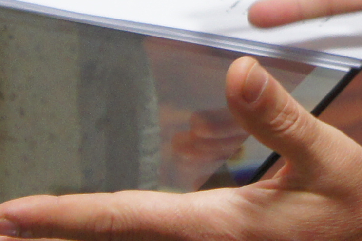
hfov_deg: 7.4
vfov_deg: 4.8
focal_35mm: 278
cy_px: -294
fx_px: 2795
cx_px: 400
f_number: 4.5
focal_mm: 30
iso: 800
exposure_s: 1/50
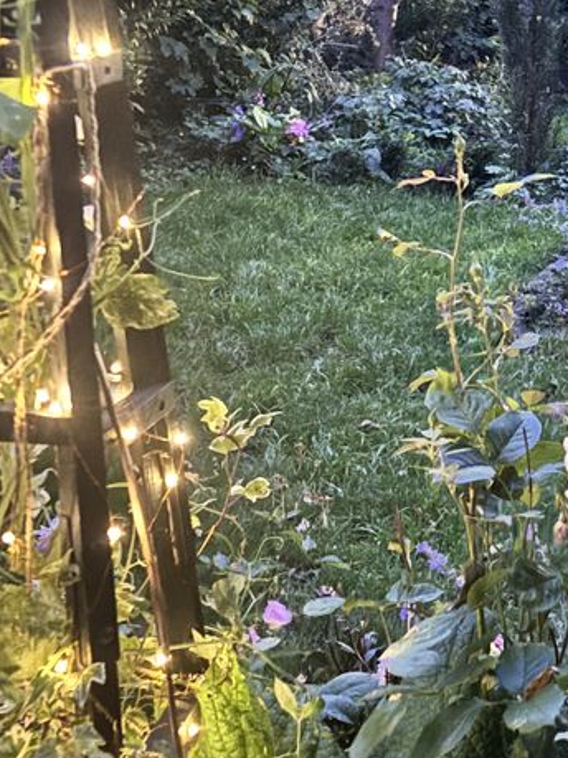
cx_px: 479
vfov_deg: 28.4
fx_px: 1488
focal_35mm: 68
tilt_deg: -11.5
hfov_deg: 21.3
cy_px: 249
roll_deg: -1.2
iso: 1000
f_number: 1.6
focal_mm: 5.96
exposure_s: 1/2
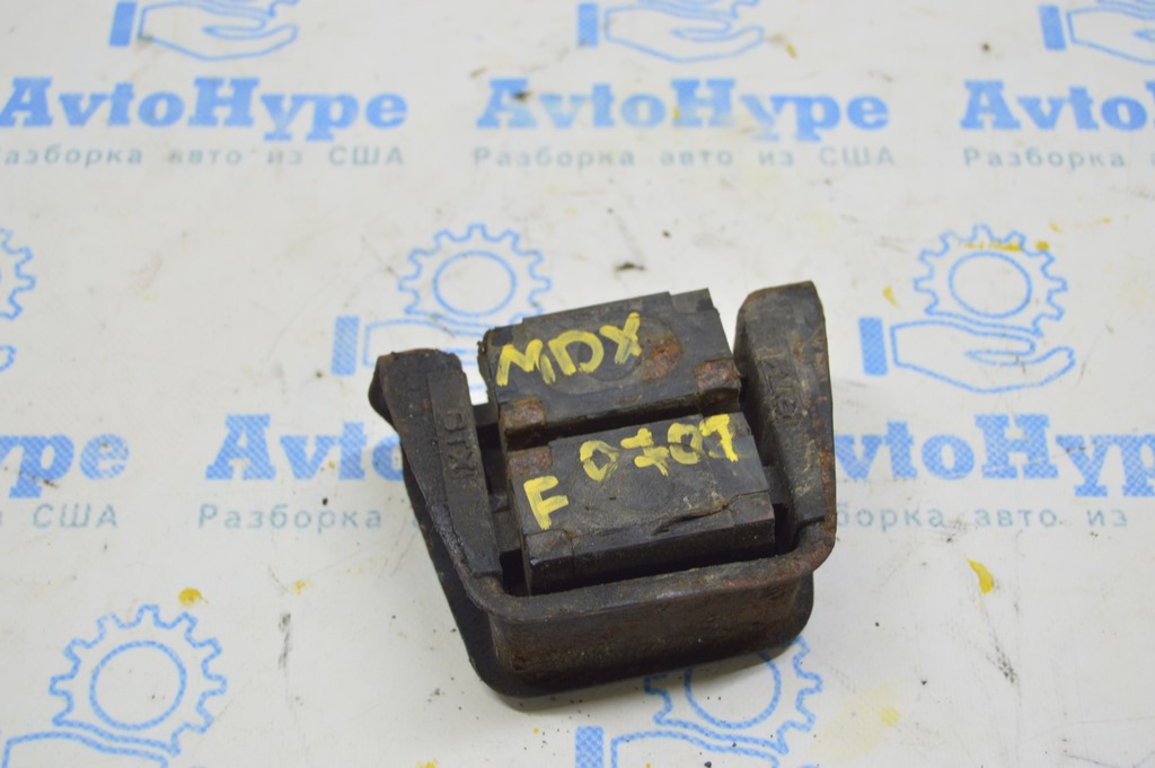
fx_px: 1683
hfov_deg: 37.9
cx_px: 578
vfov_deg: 25.7
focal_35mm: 52
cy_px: 384
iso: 400
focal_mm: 35
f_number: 5.6
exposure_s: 1/20
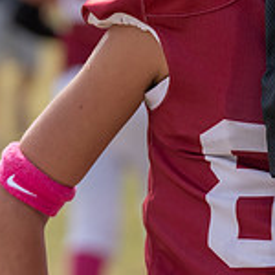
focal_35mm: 404
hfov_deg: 4.3
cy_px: 89
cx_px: 338
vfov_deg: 4.3
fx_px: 3631
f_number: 3.2
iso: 100
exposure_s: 1/1000
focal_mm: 104
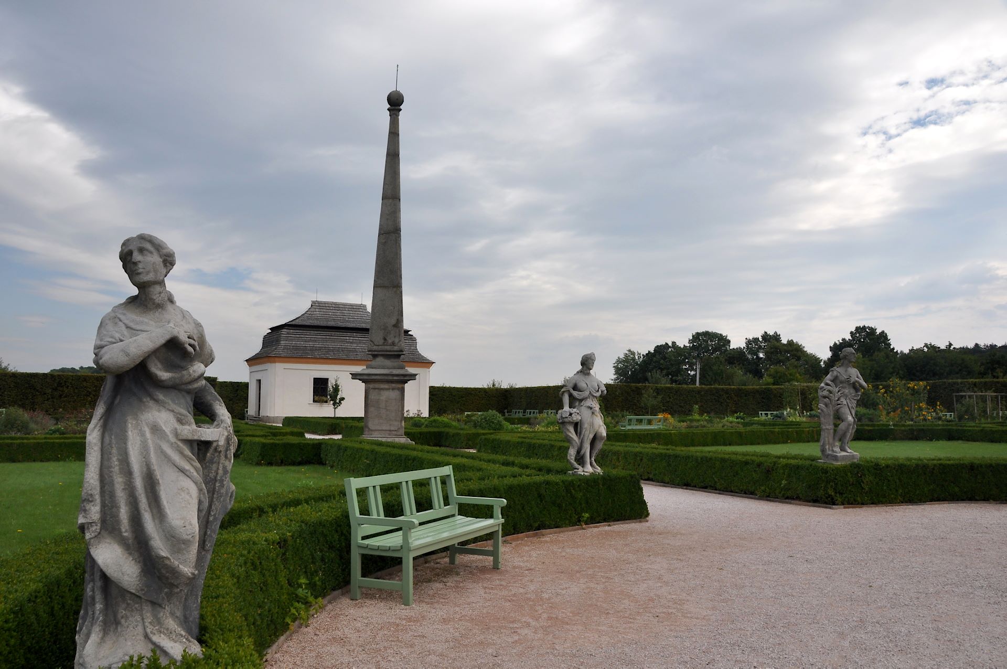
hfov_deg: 62.0
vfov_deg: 43.5
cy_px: 334
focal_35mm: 30
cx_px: 504
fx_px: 838
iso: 320
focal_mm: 20
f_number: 11
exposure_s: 1/125
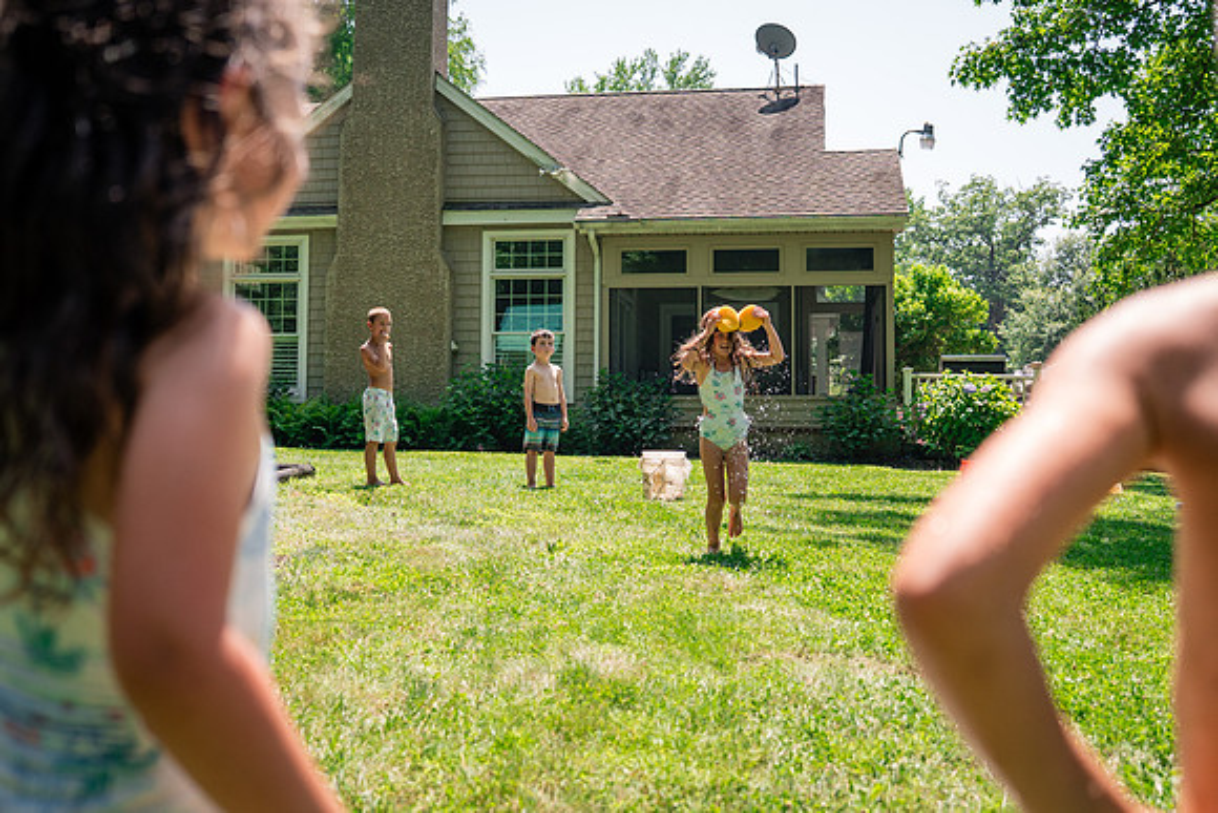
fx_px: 1292
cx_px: 630
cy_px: 392
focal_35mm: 38
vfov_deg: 34.9
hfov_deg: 50.5
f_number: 2.8
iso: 250
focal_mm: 24
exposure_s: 1/1600
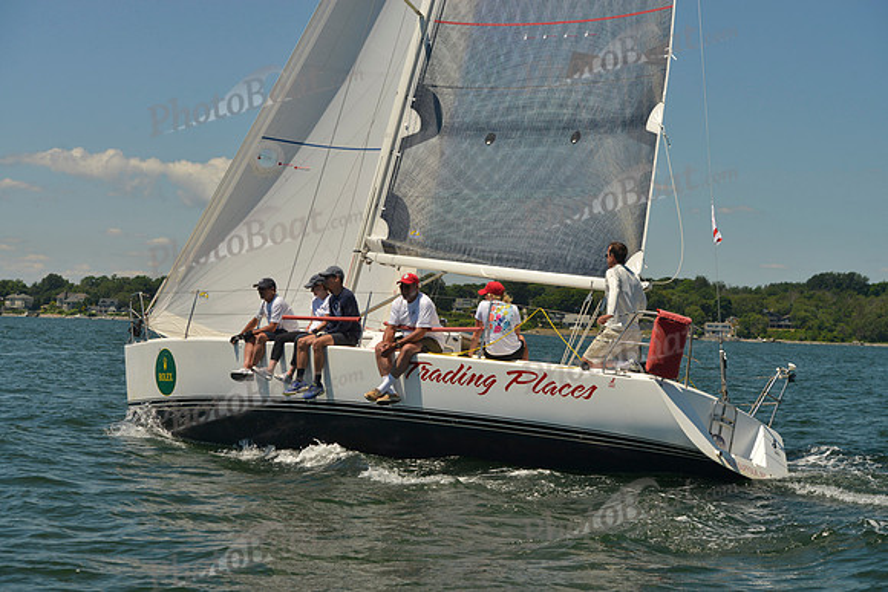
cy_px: 296
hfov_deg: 28.8
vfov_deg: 19.5
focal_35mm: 70
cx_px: 444
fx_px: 1727
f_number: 8
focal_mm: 70
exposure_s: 1/800
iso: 280
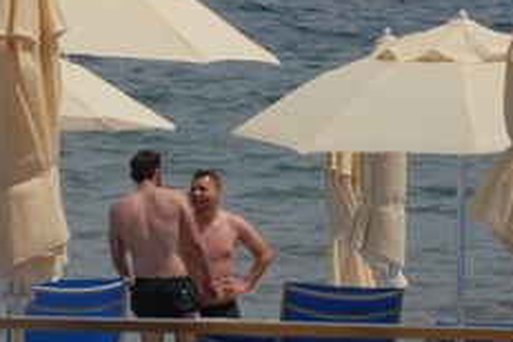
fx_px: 5871
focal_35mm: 412
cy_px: 22
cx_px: -111
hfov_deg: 5.0
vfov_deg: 3.3
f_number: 9
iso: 100
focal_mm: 62
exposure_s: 1/320
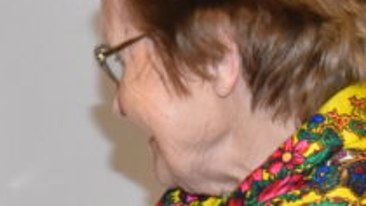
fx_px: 2523
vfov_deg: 4.7
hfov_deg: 8.2
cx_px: -49
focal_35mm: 260
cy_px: 141
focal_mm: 29
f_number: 5
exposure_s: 1/100
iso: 800
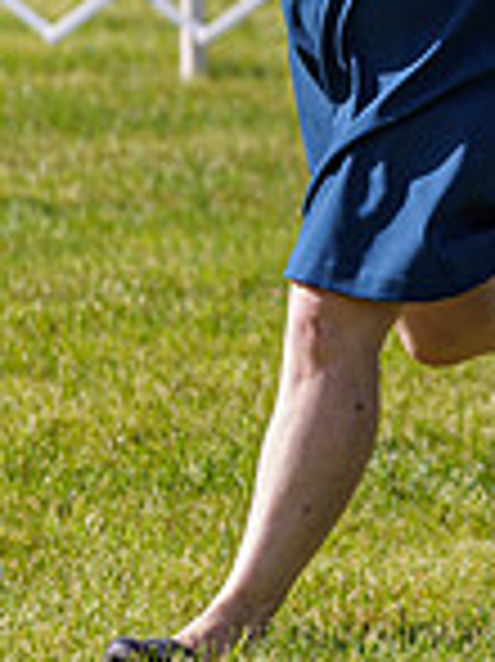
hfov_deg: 2.8
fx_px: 9948
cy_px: -47
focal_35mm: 521
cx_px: 855
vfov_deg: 3.8
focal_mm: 137
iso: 250
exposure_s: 1/1250
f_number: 4
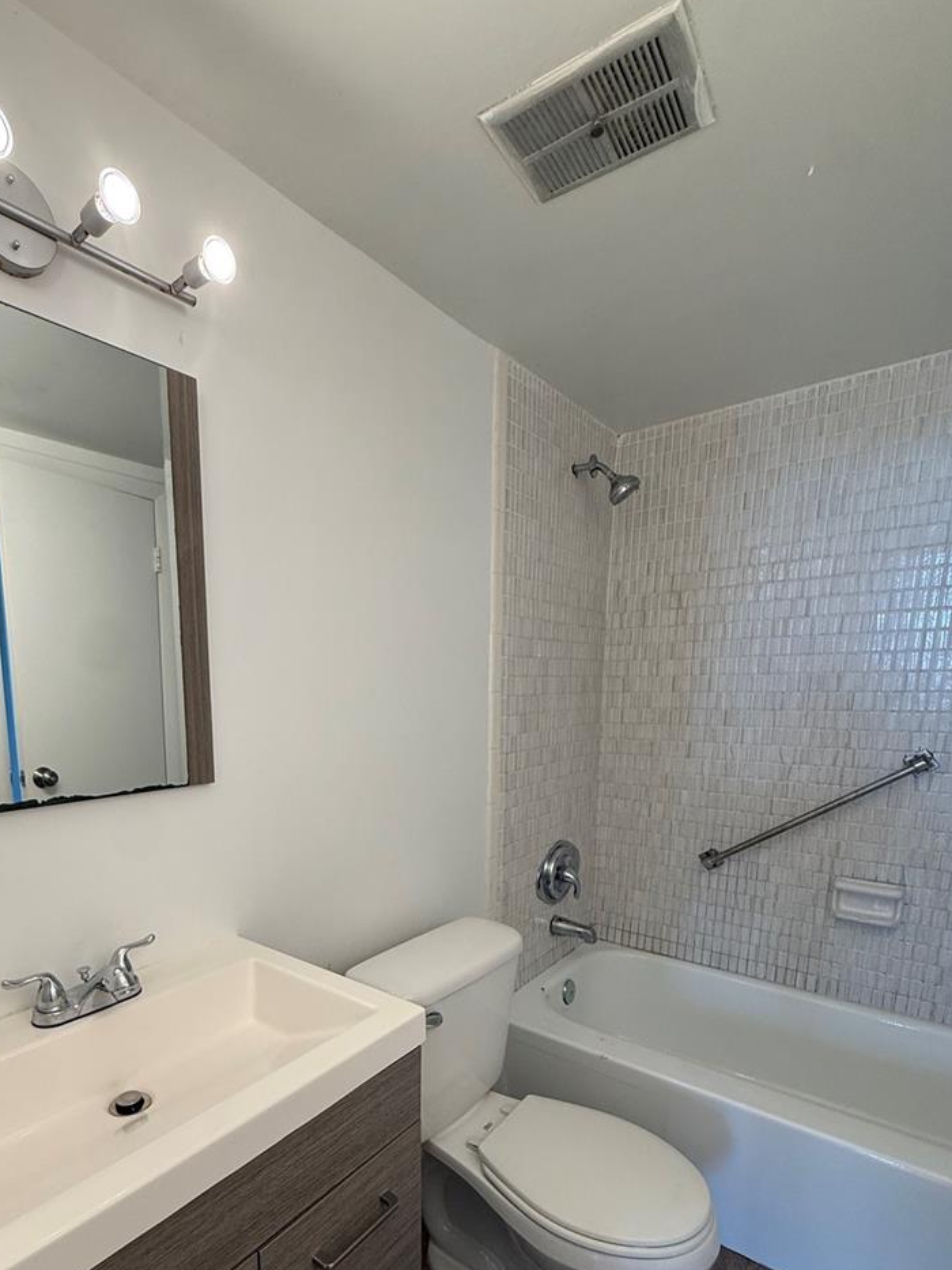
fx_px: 660
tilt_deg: -8.6
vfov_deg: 85.7
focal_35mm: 18
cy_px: 807
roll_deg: -0.6
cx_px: 358
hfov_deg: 70.5
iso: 160
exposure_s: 1/120
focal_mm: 2.22
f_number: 2.2
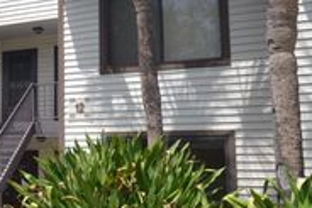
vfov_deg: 23.8
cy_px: 119
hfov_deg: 28.9
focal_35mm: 57
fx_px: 494
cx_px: -88
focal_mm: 14
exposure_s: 1/200
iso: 100
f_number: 7.1
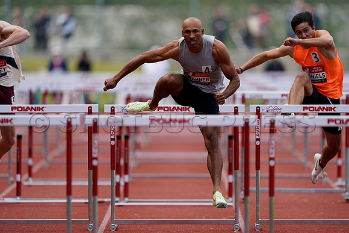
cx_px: 174
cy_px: 116
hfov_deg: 3.4
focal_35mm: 600
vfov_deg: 2.3
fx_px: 5818
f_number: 4
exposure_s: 1/1600
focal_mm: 600
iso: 800
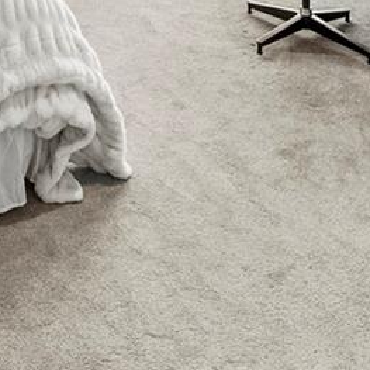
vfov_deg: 20.8
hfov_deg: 26.1
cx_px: -8
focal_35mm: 62
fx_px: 750
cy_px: -263
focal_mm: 12
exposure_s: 1/3
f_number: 8
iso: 640
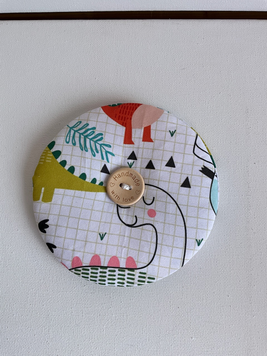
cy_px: 178
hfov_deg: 48.2
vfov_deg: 61.7
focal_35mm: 29
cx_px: 134
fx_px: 298
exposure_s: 1/450
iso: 25
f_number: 1.8
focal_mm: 3
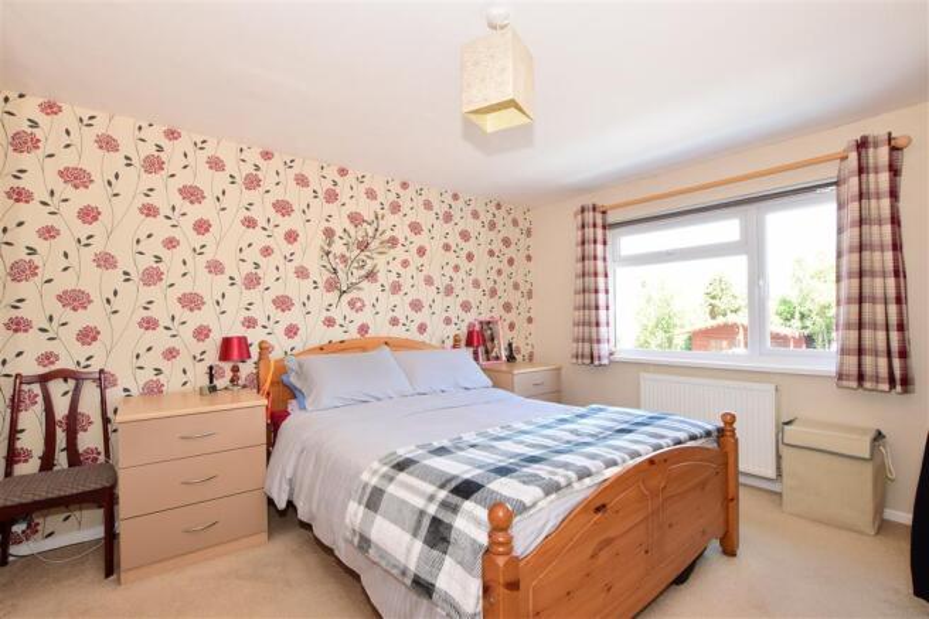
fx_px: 387
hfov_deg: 100.4
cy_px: 310
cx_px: 464
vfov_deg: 77.3
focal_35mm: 15
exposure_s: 1/8
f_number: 11
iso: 400
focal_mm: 10
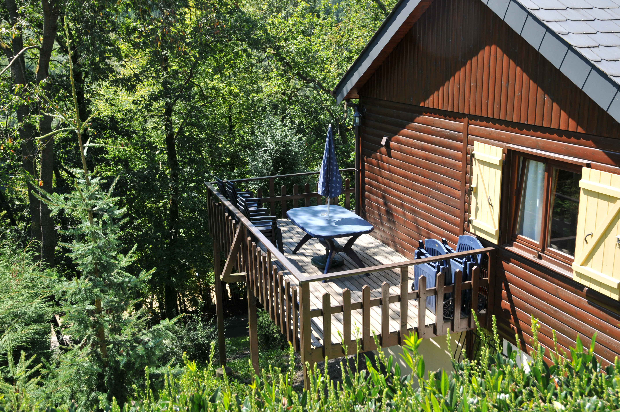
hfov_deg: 51.3
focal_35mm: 38
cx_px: 310
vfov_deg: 35.4
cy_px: 206
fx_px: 645
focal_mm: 25
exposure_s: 1/160
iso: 200
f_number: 6.3
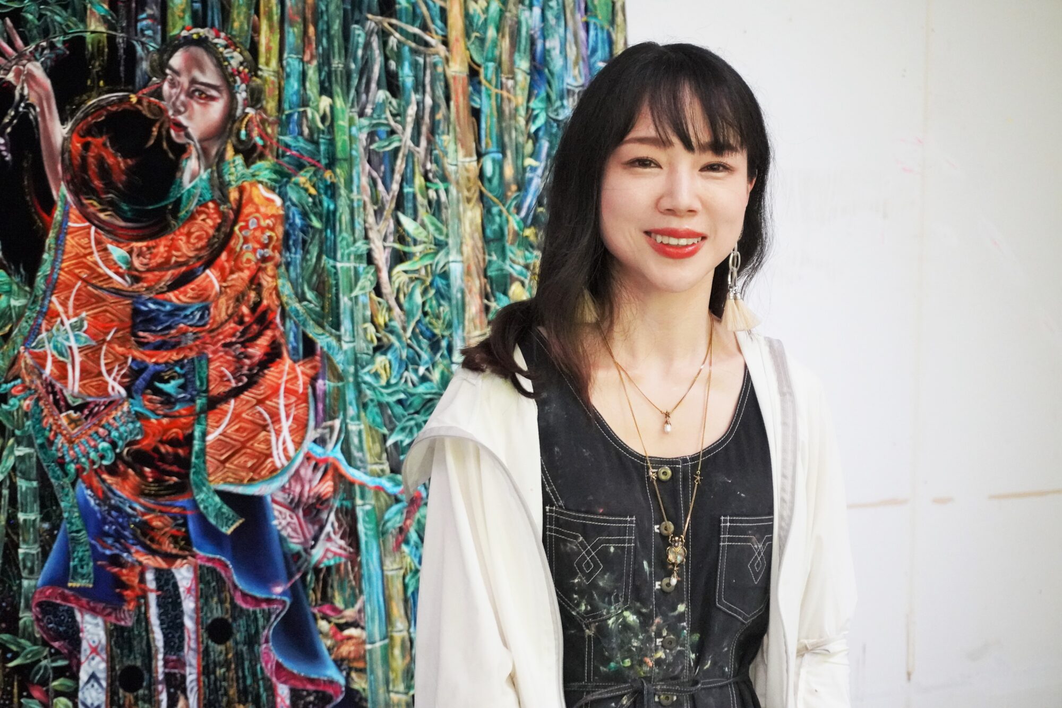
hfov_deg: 27.0
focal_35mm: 75
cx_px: 531
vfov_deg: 18.2
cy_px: 354
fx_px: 2212
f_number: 5.6
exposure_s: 1/125
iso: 6400
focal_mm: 50
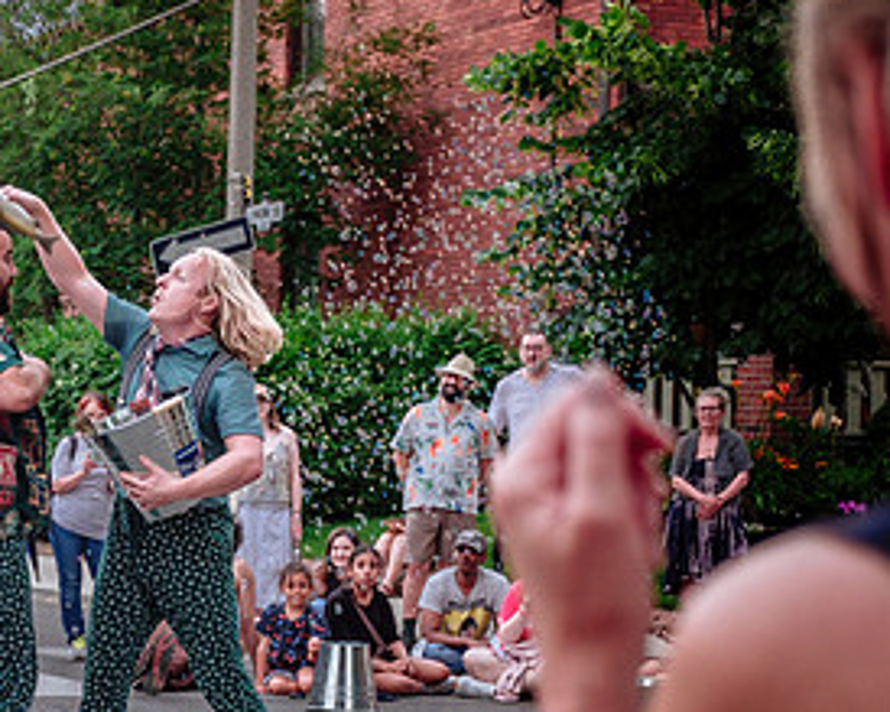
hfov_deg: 22.1
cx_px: -19
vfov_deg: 18.3
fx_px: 2185
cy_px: 606
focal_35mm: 83
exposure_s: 1/250
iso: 500
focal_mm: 26.6
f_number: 2.8
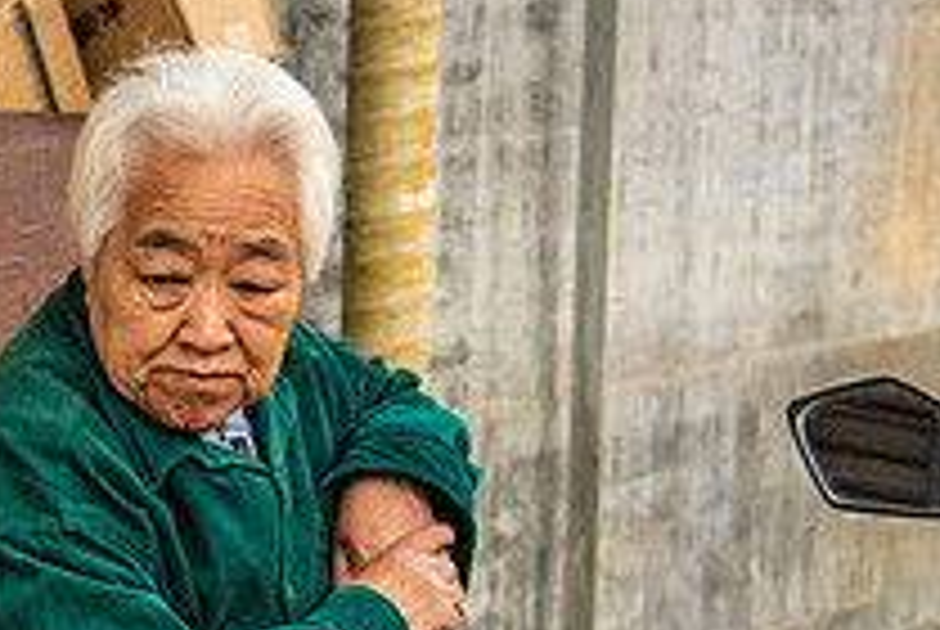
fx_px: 3765
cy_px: 763
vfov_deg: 9.4
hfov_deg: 14.0
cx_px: -49
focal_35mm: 144
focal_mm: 52
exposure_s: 1/1600
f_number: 4
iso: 500
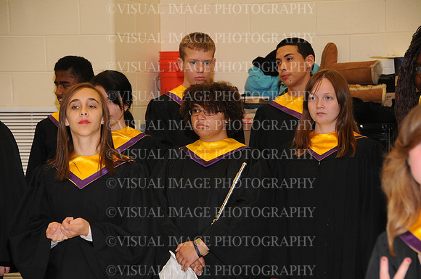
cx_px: 210
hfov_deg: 14.4
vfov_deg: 9.6
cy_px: 140
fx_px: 1664
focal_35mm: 142
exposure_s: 1/60
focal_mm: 95
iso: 400
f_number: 5.6
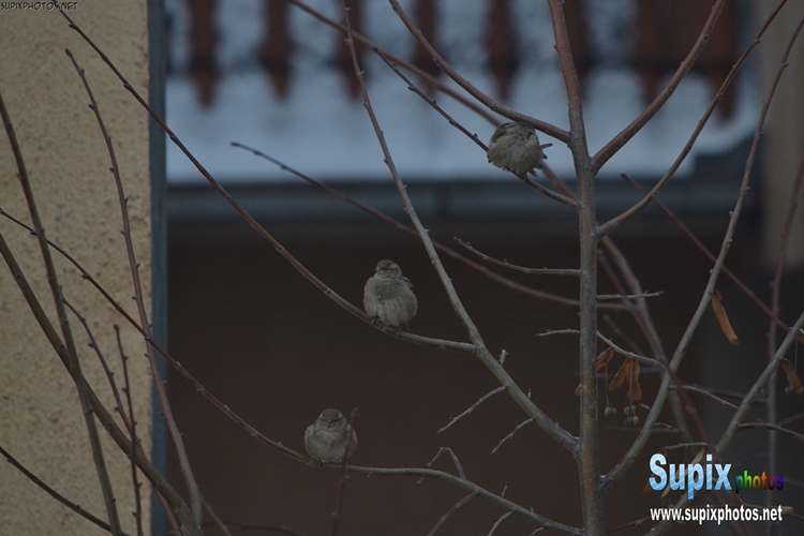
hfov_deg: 4.6
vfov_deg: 3.1
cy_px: 268
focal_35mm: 450
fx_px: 10049
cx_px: 402
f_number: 7.1
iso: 800
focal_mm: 300
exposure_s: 1/1000
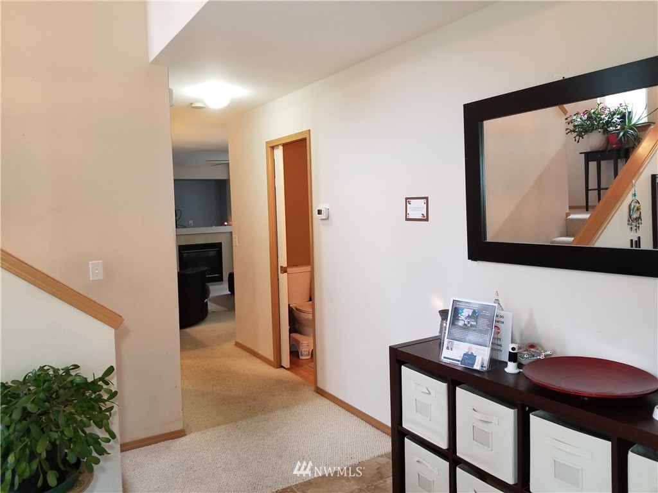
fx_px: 494
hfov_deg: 67.3
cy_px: 246
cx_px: 329
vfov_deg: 53.1
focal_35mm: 26
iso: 200
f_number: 1.7
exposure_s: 1/30
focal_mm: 4.25
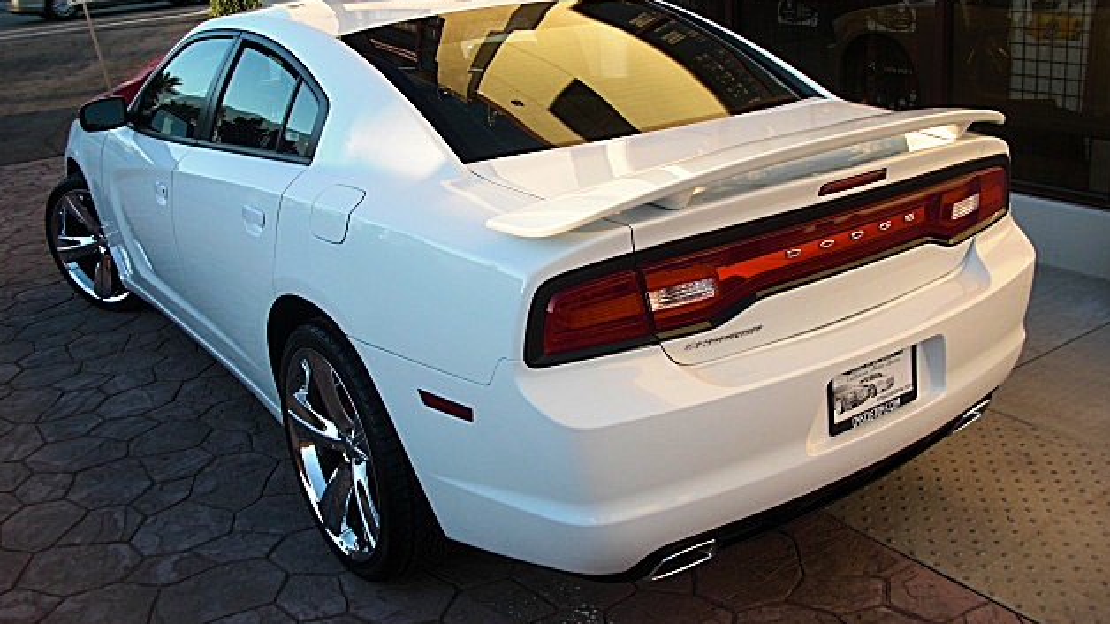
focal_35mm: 40
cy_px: 272
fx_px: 1177
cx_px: 551
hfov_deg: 50.5
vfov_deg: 29.7
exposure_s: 1/160
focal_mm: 6.3
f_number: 2.8
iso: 50
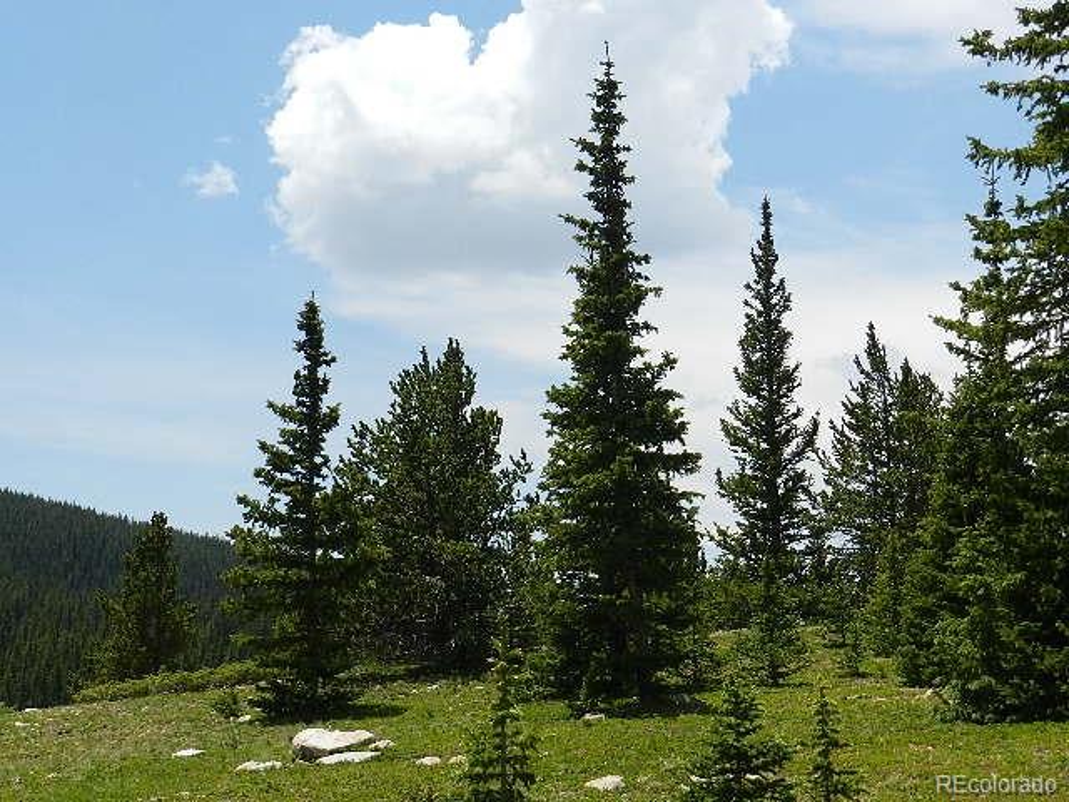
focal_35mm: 60
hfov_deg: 32.2
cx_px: 534
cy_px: 401
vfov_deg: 24.4
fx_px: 1853
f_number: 5
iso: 160
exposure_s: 1/800
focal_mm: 10.7
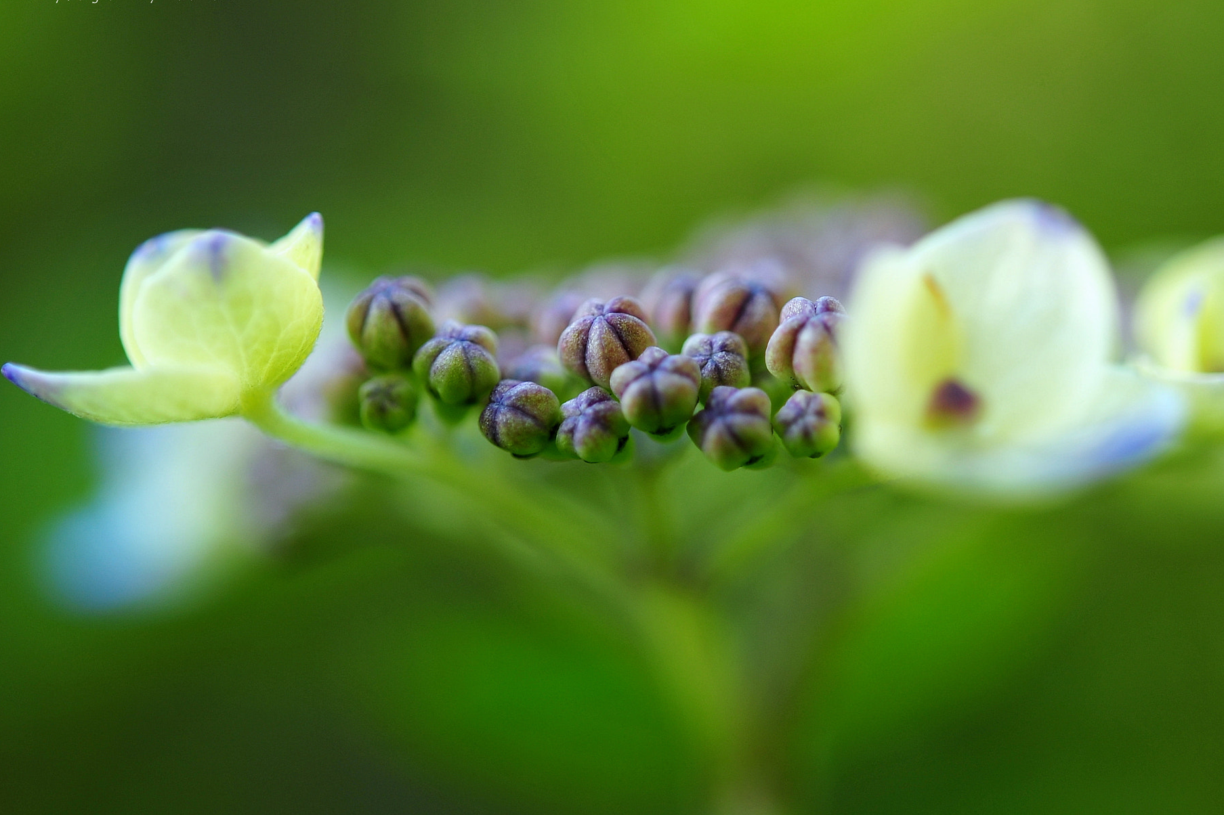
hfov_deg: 29.6
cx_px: 679
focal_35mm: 68
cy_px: 444
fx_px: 2311
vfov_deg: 20.0
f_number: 3.5
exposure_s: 1/250
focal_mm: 60
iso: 200
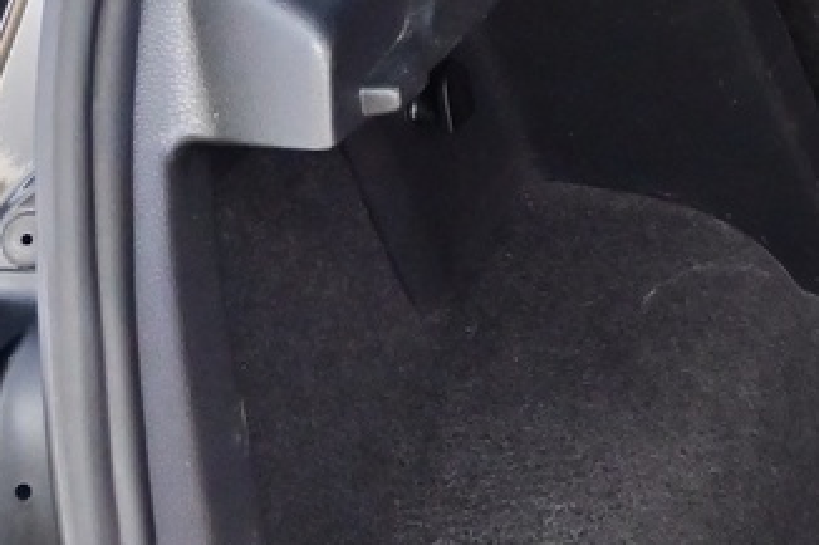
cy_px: 246
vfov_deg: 8.8
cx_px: 1864
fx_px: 3558
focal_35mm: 156
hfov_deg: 11.3
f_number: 4
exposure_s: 1/20
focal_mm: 21
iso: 1400
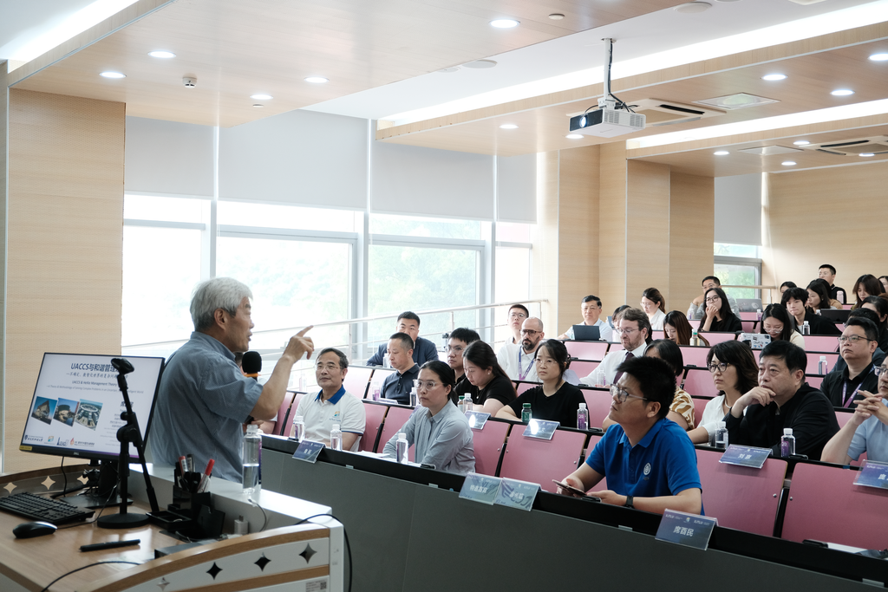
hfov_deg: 46.4
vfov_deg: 31.9
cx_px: 444
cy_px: 296
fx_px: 1036
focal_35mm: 42
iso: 800
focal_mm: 27.7
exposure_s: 1/100
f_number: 3.2
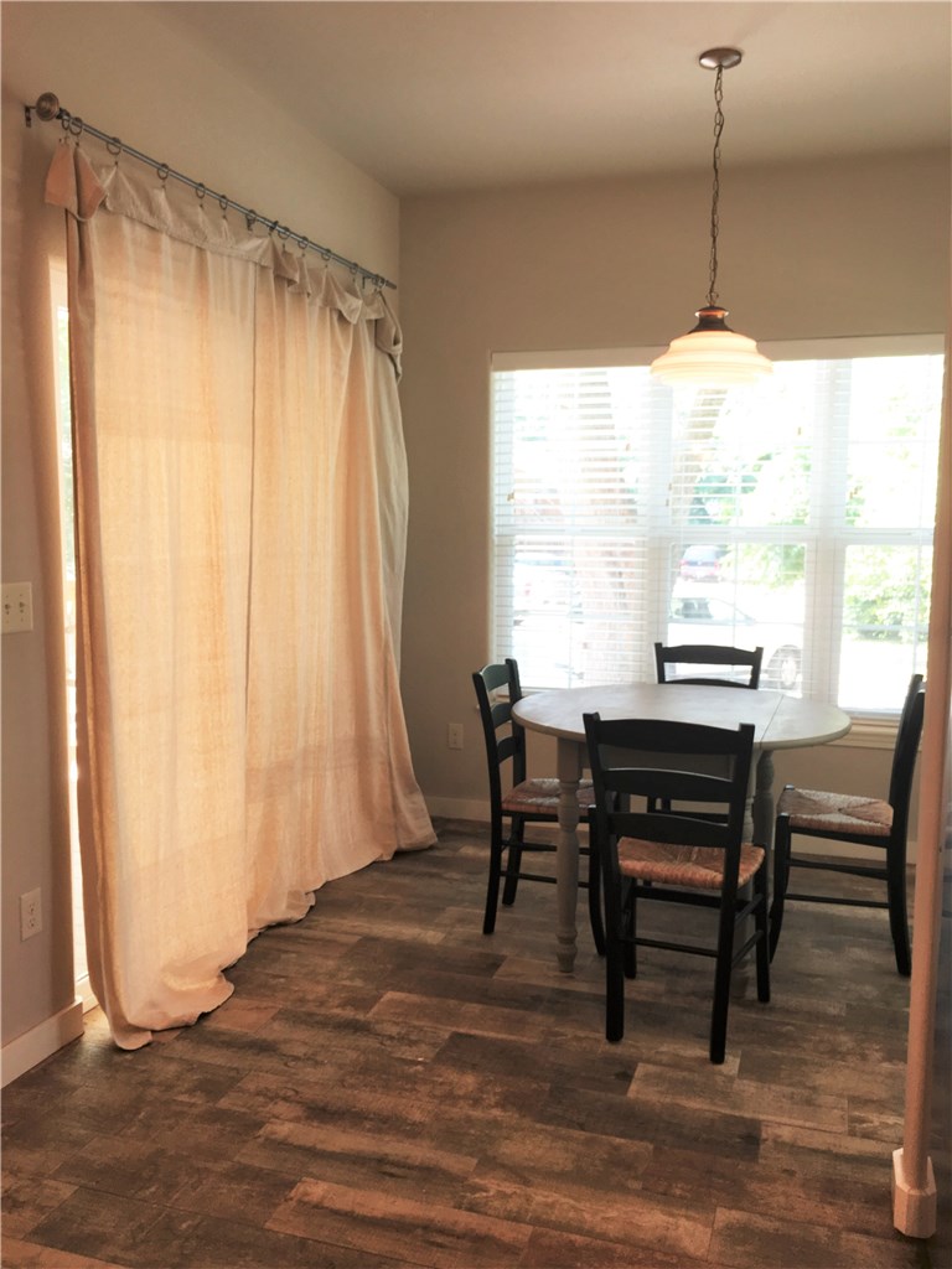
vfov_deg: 61.7
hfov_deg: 48.2
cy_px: 634
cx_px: 476
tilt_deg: -6.4
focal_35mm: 29
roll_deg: -0.6
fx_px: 1063
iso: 25
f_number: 2.2
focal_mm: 4.15
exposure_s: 1/30
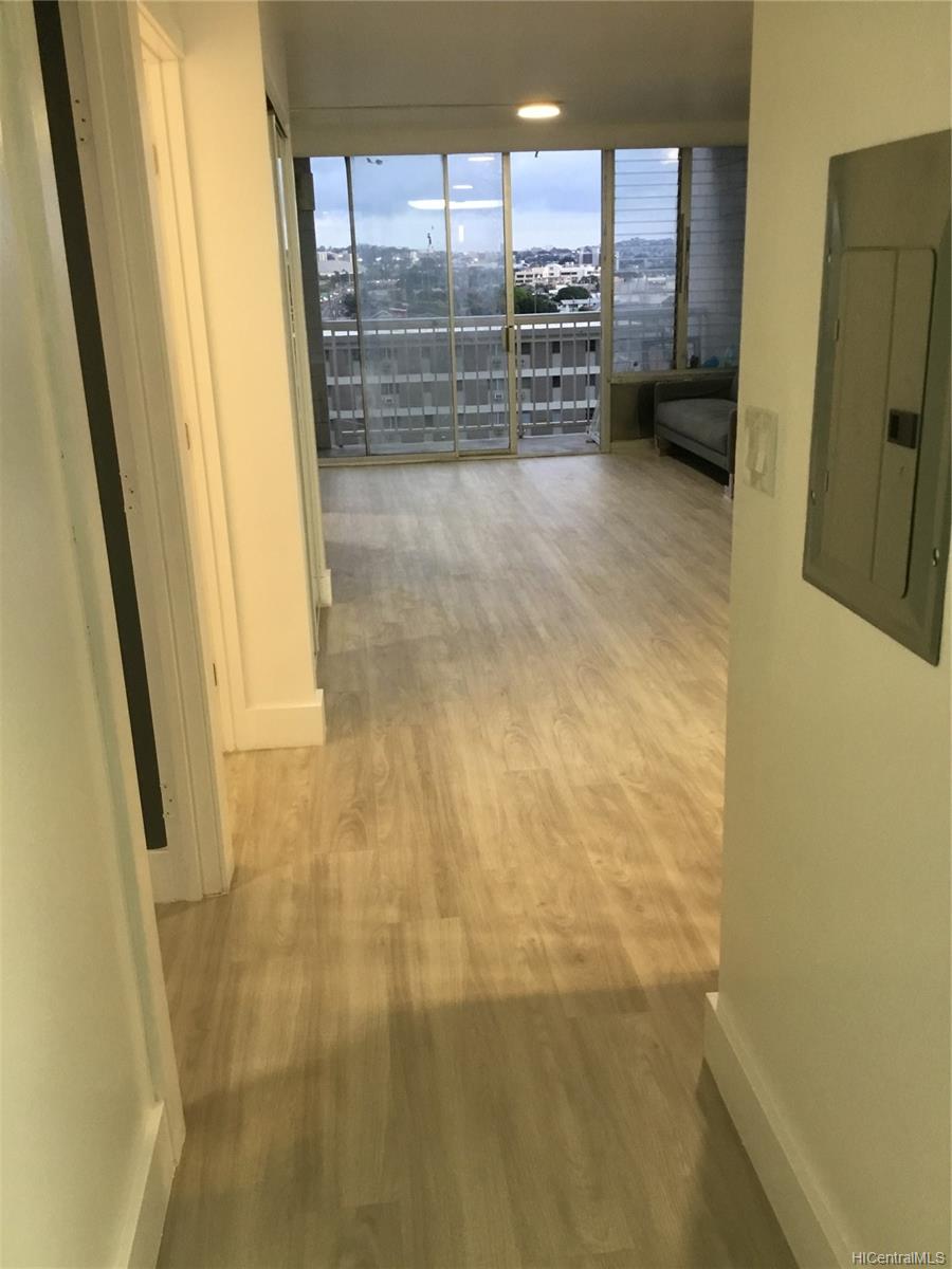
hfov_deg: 45.4
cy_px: 634
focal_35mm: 31
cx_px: 476
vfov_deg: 58.4
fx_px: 1137
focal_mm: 3.3
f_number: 2.4
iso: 100
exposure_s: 1/30
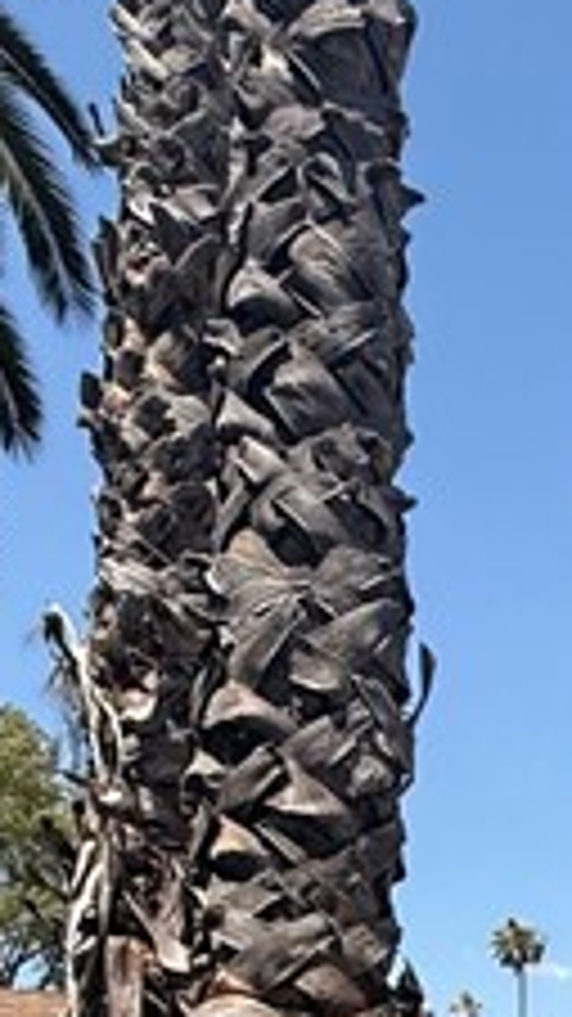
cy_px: 1228
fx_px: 1862
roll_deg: +0.4
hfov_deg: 14.1
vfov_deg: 27.0
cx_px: 1207
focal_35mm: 69
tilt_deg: +2.0
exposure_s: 1/2092
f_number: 2.2
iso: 50
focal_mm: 2.22
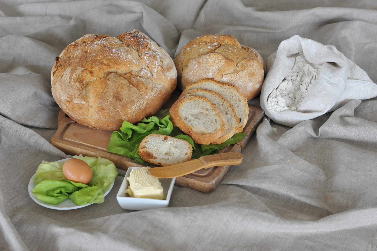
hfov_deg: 35.7
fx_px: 586
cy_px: 126
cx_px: 188
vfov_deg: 24.2
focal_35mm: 56
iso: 3200
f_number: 9
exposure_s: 1/125
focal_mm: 56
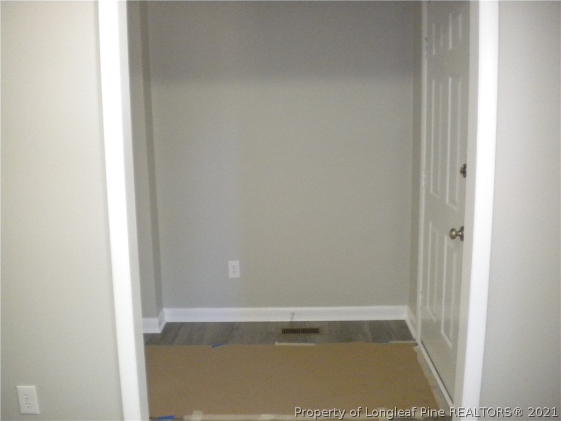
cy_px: 210
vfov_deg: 40.7
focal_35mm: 35
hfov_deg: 52.6
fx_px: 567
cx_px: 280
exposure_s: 1/54.5
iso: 800
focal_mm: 6.3
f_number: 3.1
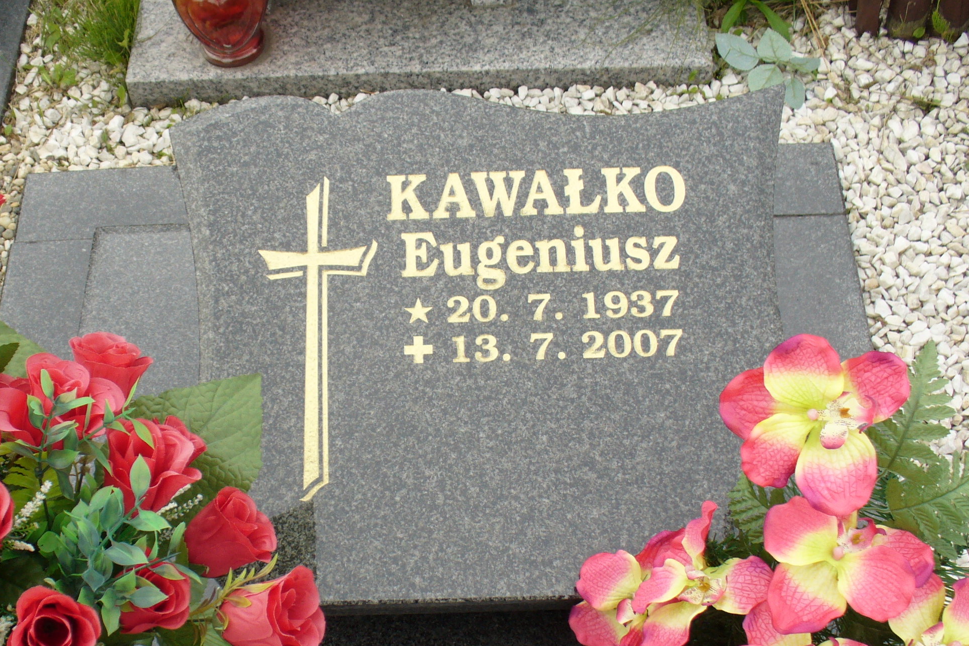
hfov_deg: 38.8
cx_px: 410
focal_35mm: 51
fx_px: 1373
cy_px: 428
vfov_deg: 26.3
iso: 80
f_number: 2.8
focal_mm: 6.1
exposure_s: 1/500
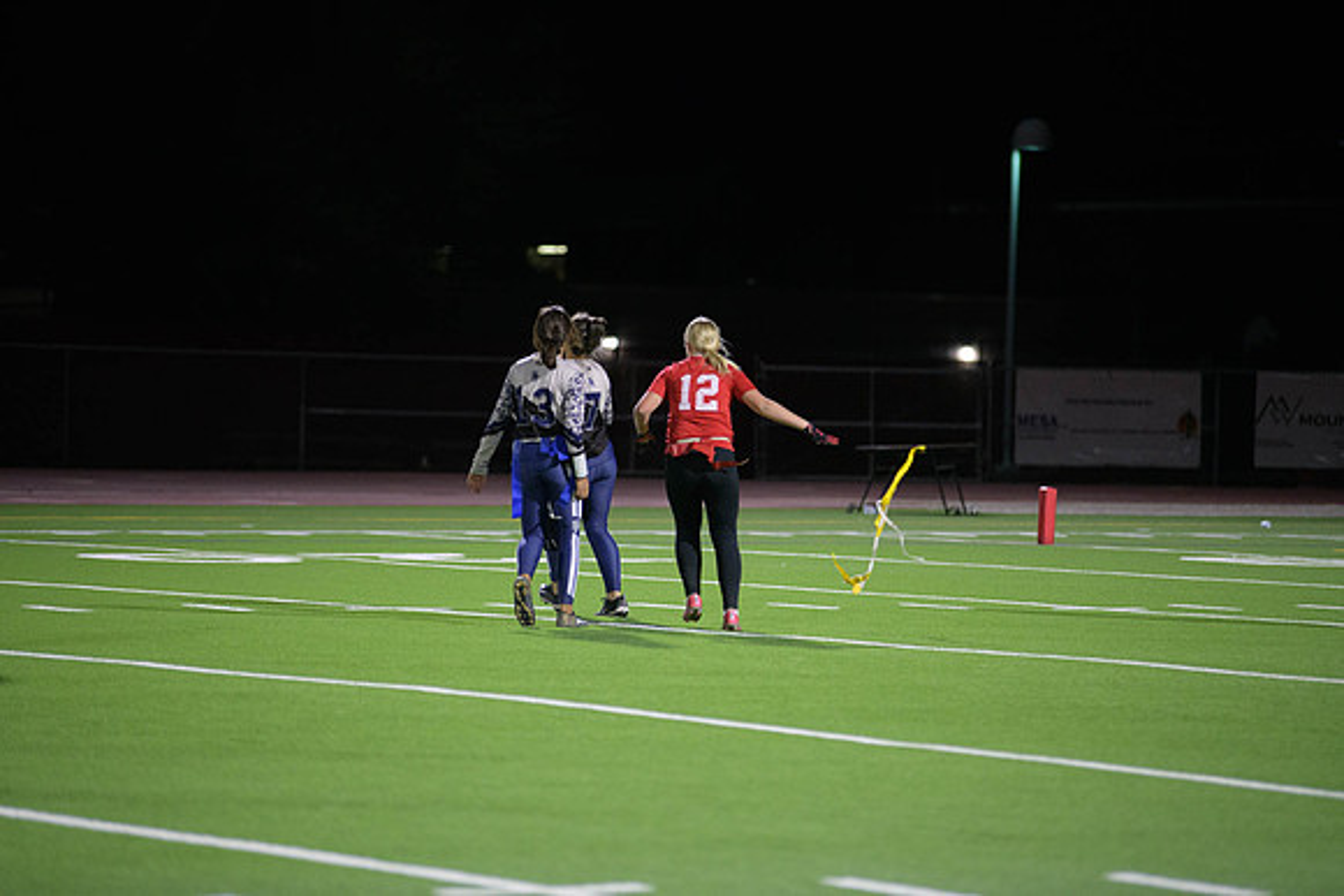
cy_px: 448
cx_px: 672
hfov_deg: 11.4
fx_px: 6721
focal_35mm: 180
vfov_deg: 7.6
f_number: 2.8
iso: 4000
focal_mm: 180
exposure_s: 1/640
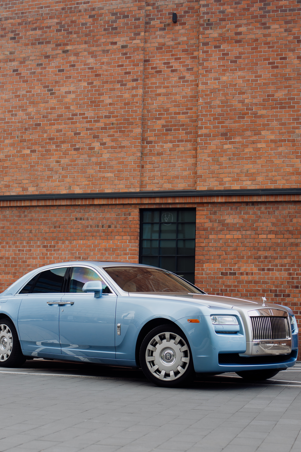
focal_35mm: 54
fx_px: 677
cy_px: 306
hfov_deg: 25.1
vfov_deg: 36.4
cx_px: 150
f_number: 2.5
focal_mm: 35
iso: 160
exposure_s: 1/125
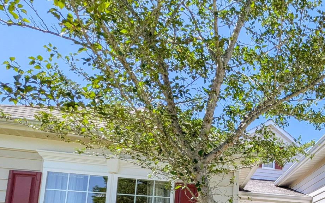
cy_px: 214
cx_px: 296
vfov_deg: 34.1
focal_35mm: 33
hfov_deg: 51.0
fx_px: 292
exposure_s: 1/2092
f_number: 2.2
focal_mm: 1.85
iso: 51
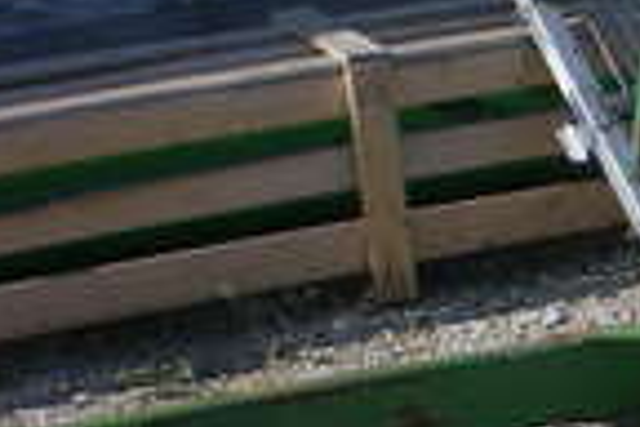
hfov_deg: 12.5
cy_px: 672
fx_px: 2649
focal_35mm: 149
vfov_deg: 8.9
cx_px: 1187
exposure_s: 1/377
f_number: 4.6
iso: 50
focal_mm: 6.3
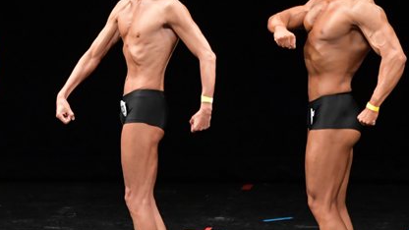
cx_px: 42
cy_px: 101
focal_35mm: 439
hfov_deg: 4.9
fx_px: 4761
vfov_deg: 2.8
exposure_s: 1/400
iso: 3200
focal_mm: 150
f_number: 5.6
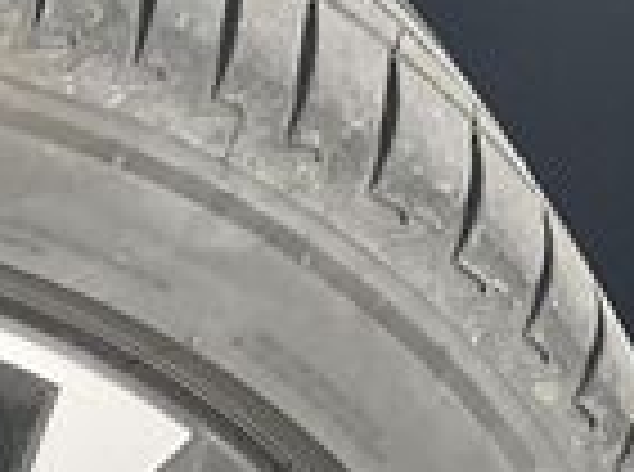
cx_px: -616
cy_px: 895
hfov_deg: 11.0
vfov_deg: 8.6
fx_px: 3014
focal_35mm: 165
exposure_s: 1/50
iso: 64
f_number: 1.8
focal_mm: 3
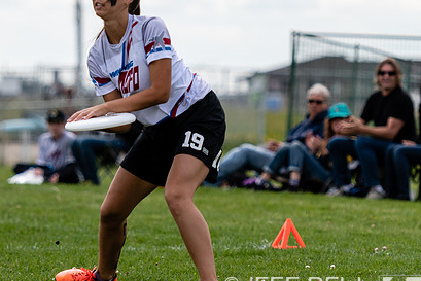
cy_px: 122
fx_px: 4621
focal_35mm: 395
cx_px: 183
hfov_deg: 5.2
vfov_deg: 3.5
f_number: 2.8
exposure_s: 1/2500
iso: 100
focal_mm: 135
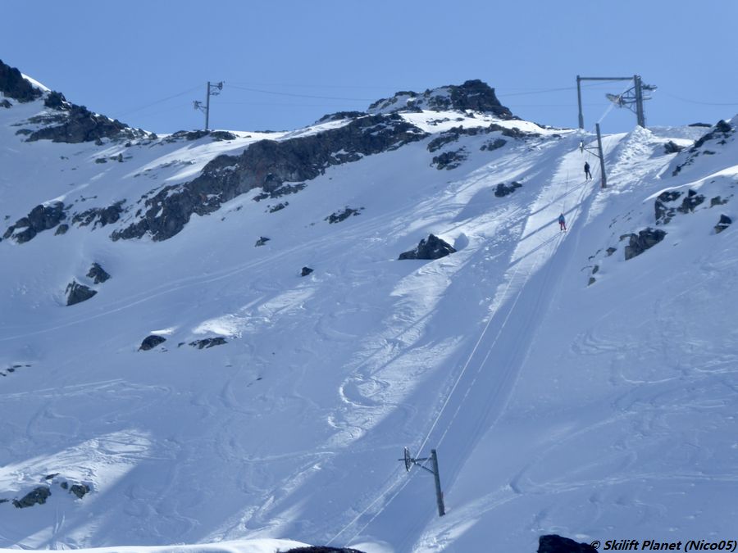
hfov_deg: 11.2
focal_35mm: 177
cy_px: 276
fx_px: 3774
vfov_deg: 8.4
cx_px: 369
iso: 80
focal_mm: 28.7
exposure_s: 1/640
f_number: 5.5
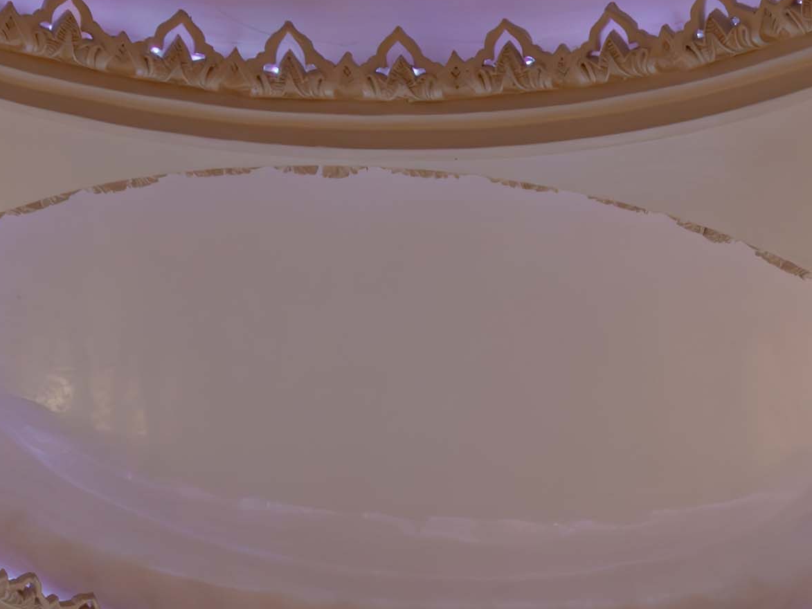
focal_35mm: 118
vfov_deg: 9.5
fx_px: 2777
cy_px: 1872
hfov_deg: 16.2
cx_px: 847
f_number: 11
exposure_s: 1/125
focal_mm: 17.5
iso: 500
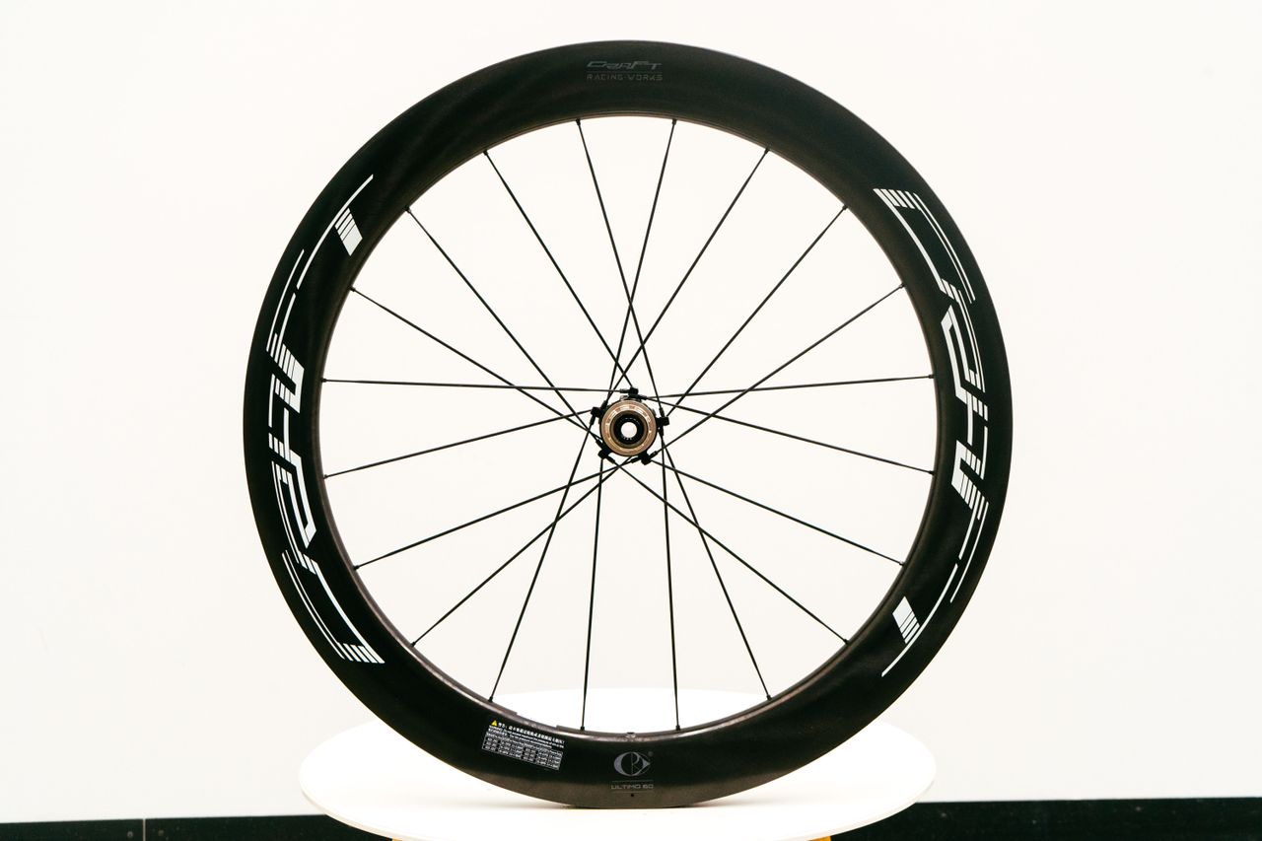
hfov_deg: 48.5
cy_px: 420
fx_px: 1402
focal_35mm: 40
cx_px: 631
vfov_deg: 33.4
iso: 2500
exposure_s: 1/125
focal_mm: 40
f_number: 8
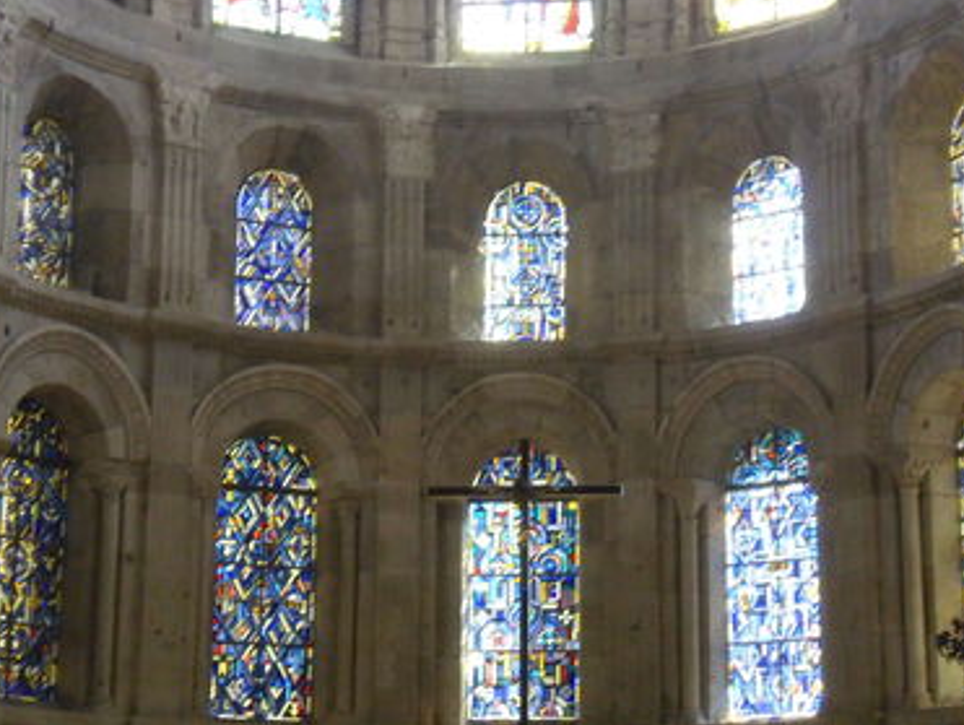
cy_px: 348
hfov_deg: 23.3
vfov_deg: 17.6
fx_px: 2342
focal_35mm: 84
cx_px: 483
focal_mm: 13.02
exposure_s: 1/30
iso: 400
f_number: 4.7
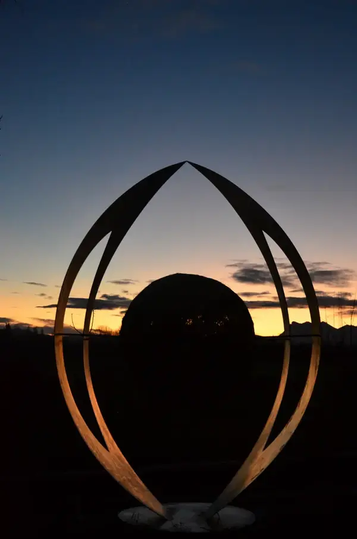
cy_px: 270
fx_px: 717
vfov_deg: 41.2
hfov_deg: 28.0
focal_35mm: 48
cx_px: 178
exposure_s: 1/100
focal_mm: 32
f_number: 5
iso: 2500
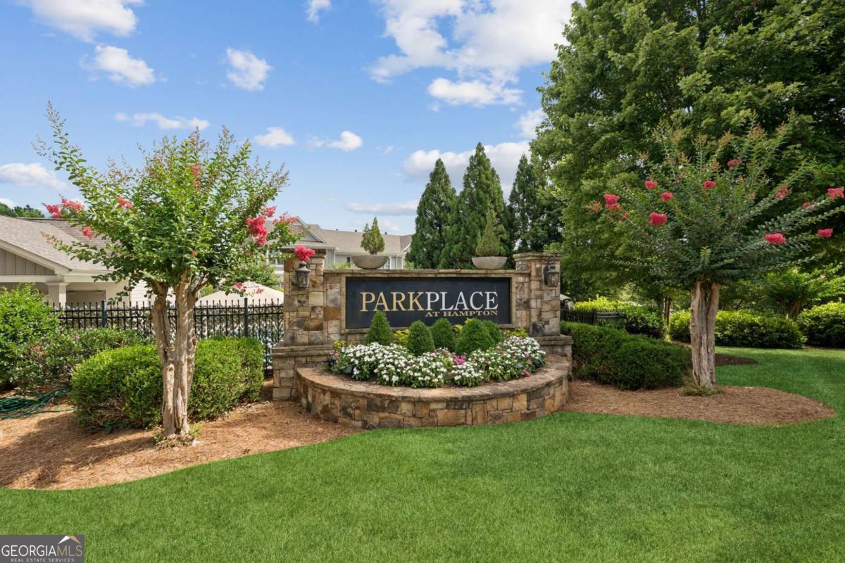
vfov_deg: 73.7
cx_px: 422
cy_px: 282
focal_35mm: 16
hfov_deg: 96.7
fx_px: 376
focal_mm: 16
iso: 100
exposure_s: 1/160
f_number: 8
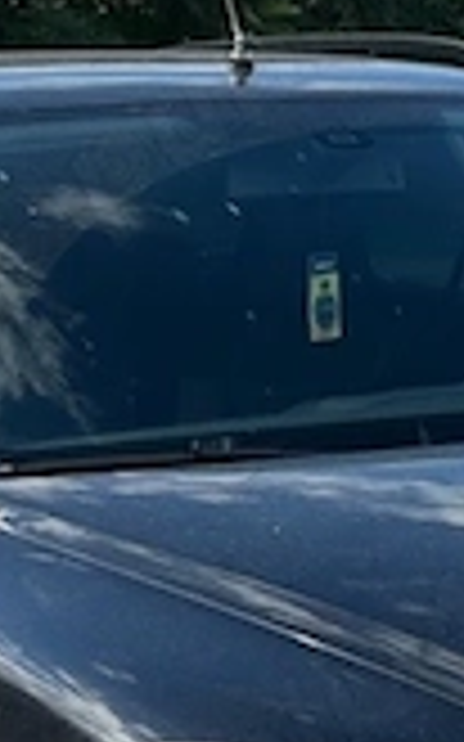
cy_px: 108
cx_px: 536
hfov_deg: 9.7
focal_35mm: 134
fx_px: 2714
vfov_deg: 15.5
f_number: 1.5
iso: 50
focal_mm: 5.7
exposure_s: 1/2513
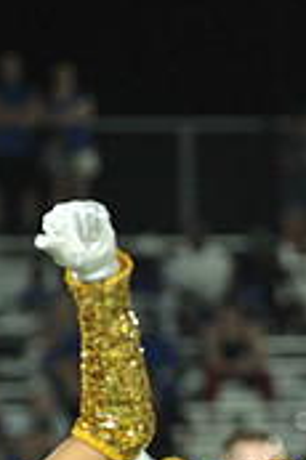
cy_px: 673
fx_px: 8572
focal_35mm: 671
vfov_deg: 3.1
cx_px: 484
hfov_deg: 2.0
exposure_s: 1/250
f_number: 5.6
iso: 4000
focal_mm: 200
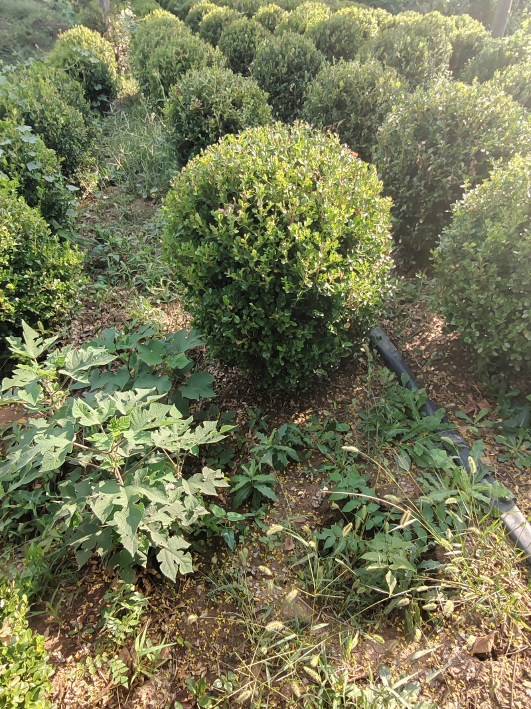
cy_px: 354
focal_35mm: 22
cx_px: 266
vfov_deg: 76.4
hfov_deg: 61.1
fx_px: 450
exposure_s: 1/250
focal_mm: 1.68
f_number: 2.2
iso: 100
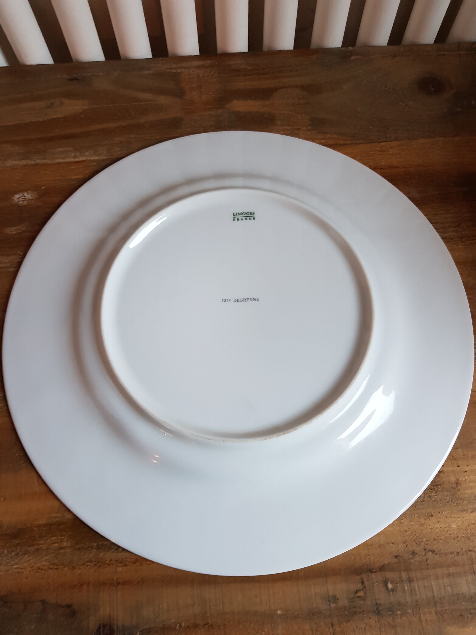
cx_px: 238
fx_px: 477
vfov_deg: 67.3
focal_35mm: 26
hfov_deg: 53.1
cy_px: 318
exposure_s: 1/20
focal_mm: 4.2
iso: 200
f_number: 1.7
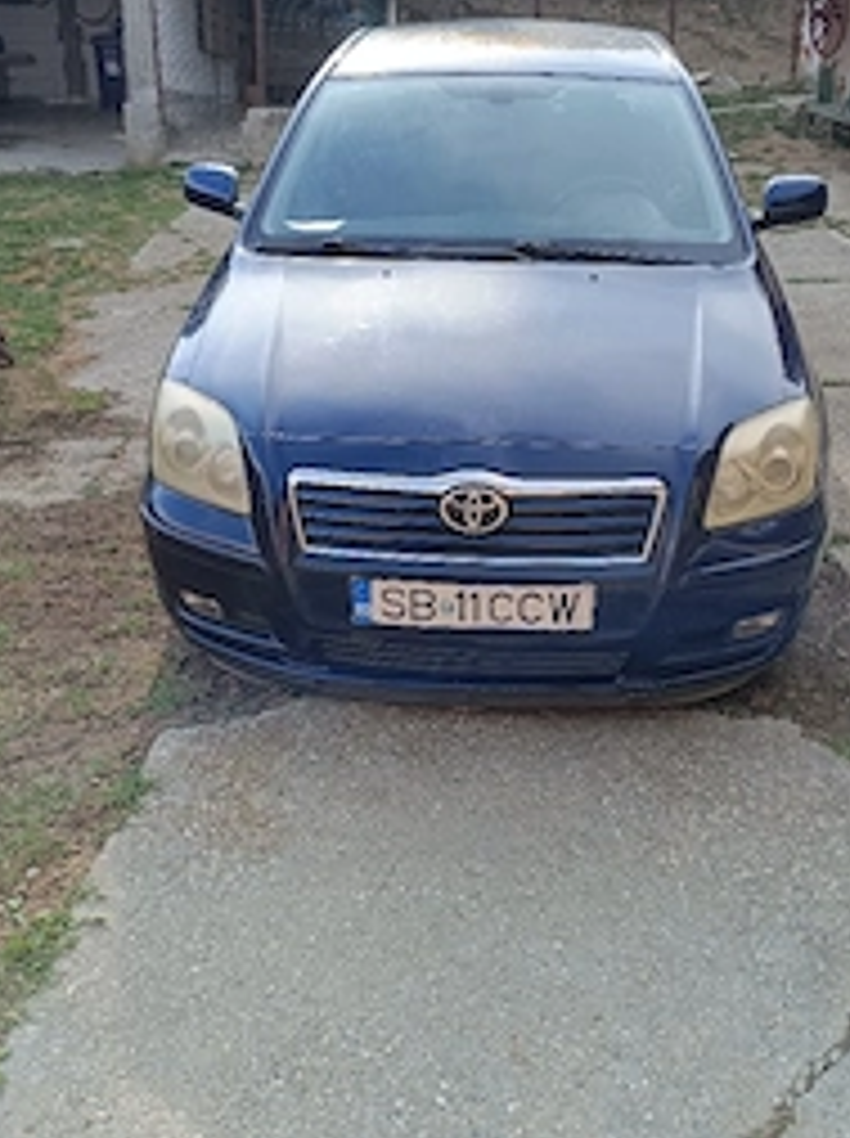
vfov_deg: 49.0
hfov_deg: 37.6
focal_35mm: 38
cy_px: 553
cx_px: 468
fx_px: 1247
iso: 50
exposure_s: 1/270
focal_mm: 5.59
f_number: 1.88
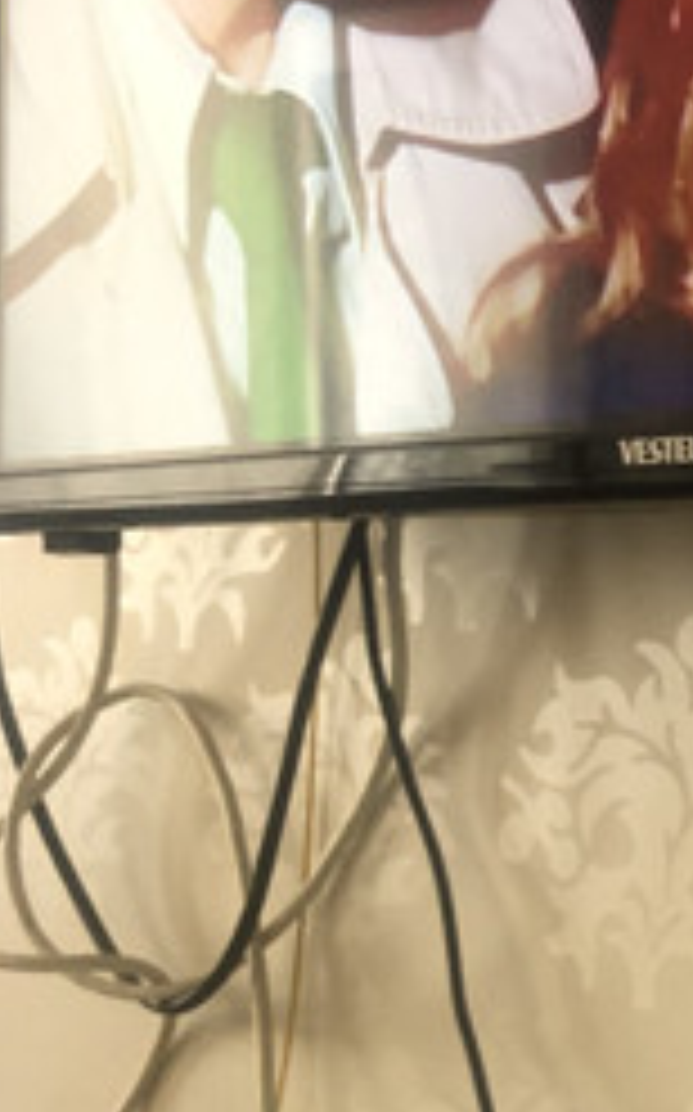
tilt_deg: +1.3
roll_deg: -3.2
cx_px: 1004
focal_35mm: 77
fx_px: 2331
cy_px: 792
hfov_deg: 15.7
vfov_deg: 26.6
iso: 40
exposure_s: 1/17
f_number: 1.8
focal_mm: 4
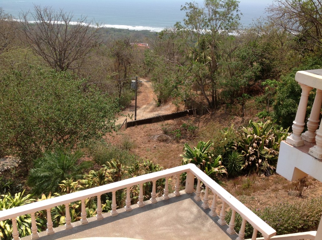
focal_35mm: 35
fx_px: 325
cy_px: 120
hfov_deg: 52.7
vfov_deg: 40.6
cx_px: 161
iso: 50
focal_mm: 4.28
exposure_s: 1/1779
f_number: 2.4
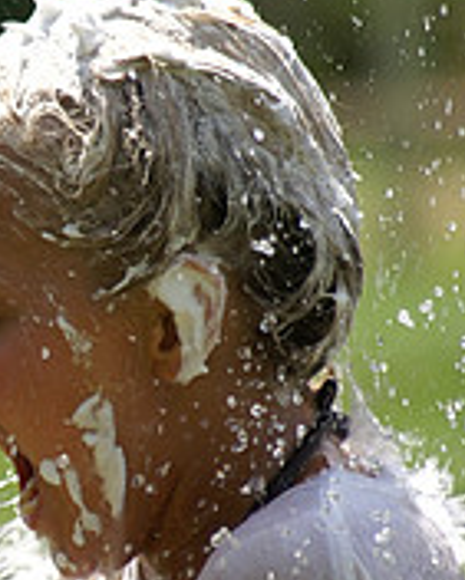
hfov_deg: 2.1
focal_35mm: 743
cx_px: -30
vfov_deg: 2.6
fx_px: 12771
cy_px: 297
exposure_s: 1/500
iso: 100
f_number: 5.6
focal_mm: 160
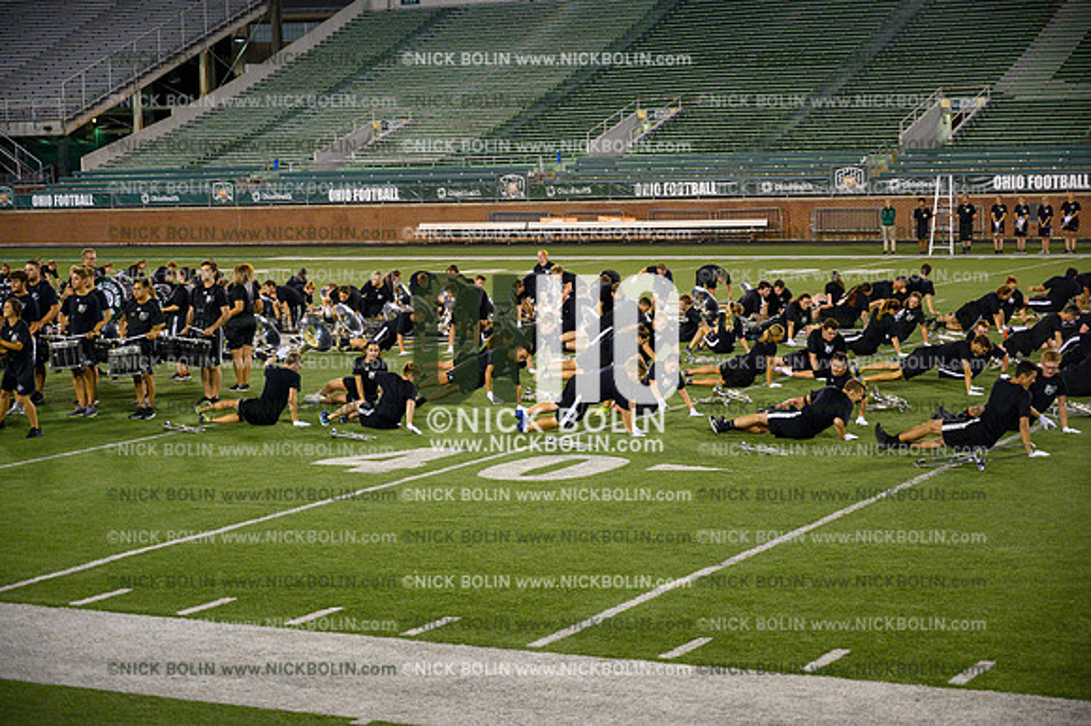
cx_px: 546
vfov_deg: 19.4
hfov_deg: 28.9
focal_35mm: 70
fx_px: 2120
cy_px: 363
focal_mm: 70
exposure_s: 1/1000
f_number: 4
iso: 4000
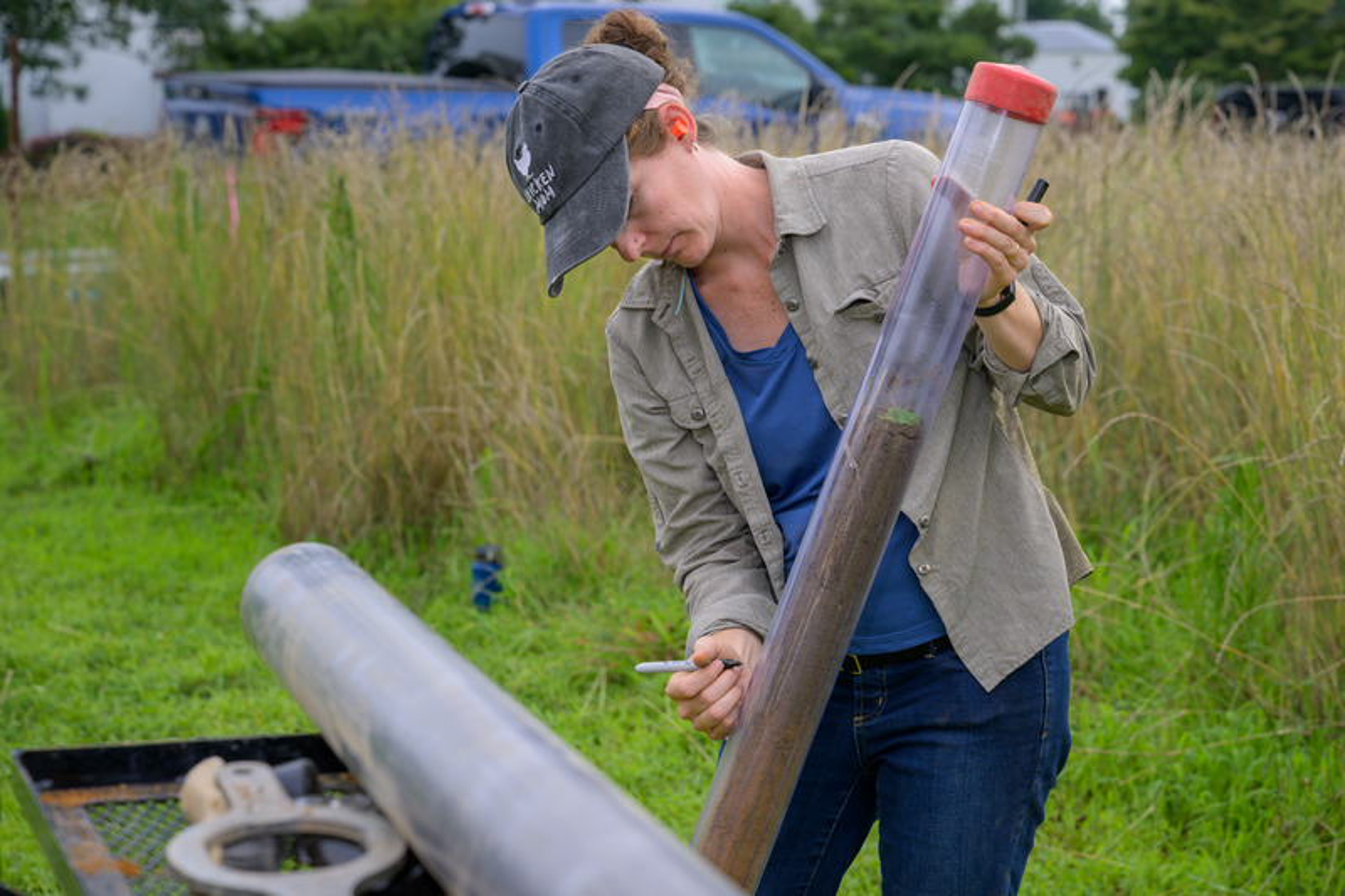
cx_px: 707
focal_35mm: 76
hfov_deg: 26.5
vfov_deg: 17.9
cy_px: 446
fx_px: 2852
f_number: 5.6
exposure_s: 1/200
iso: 80
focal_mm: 70
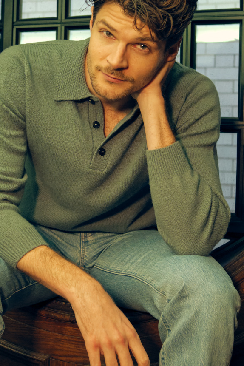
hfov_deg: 22.2
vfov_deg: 32.7
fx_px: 620
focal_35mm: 61
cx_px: 95
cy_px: 129
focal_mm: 23
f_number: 2.8
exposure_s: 1/125
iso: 2000
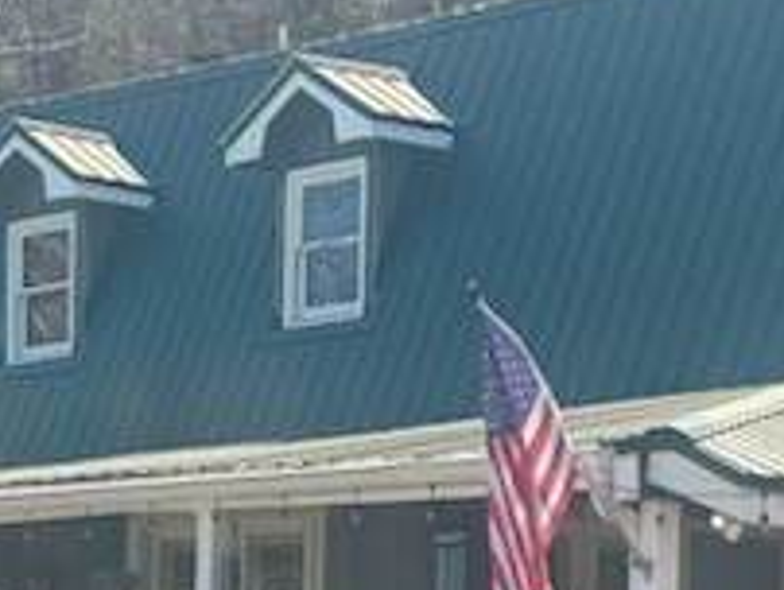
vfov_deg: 9.6
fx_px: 3447
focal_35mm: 152
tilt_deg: +0.5
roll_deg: -1.6
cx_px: 365
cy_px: 765
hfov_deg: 13.0
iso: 64
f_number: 1.78
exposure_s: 1/1795
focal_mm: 6.76
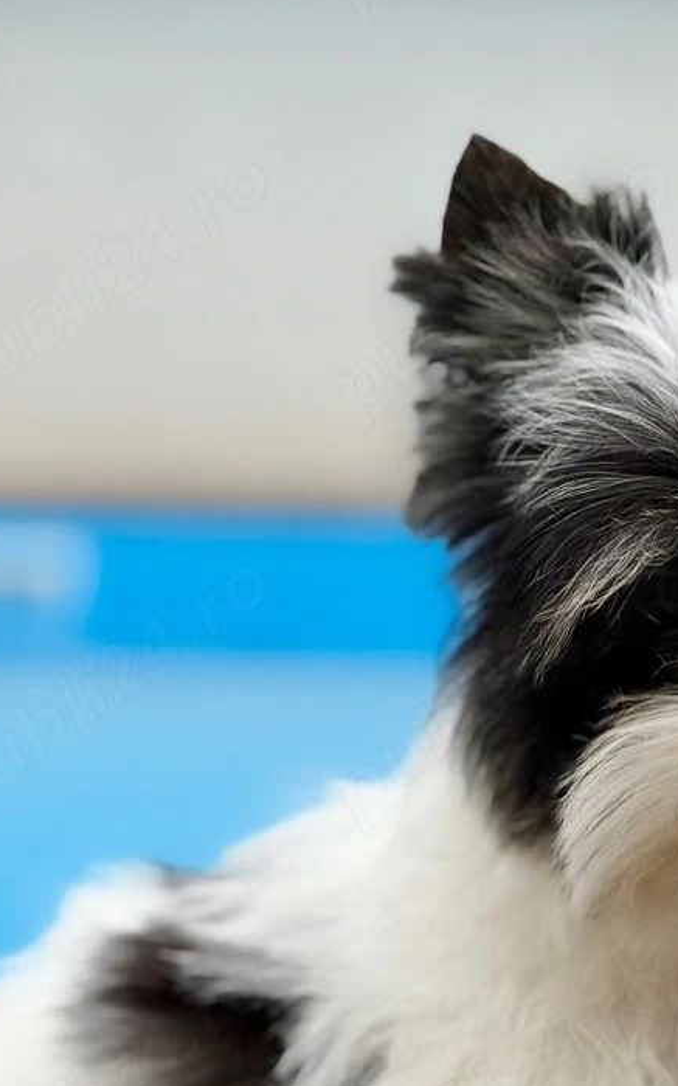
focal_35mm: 97
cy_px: 751
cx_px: 605
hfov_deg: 13.4
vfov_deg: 21.3
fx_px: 2870
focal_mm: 6.76
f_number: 1.78
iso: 64
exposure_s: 1/2667
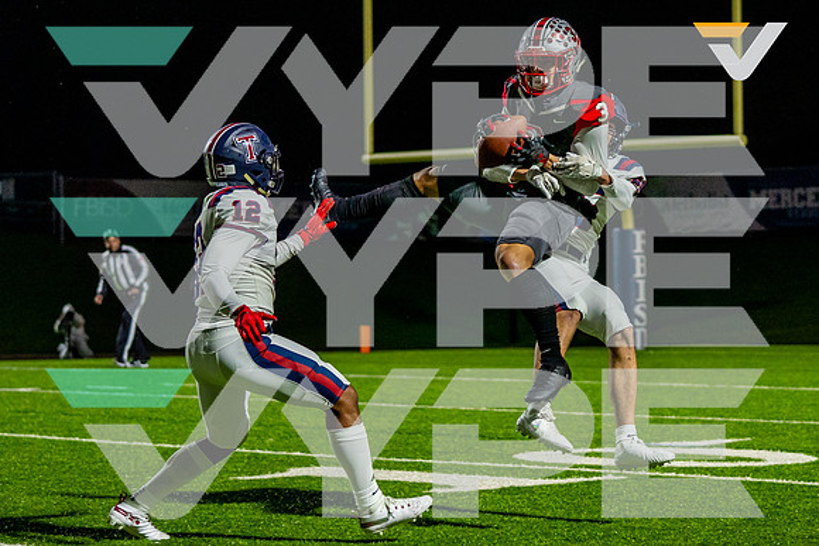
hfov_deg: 17.5
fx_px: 2659
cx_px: 534
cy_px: 235
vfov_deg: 11.7
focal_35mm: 117
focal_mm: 70
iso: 1600
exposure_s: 1/1000
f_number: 2.8
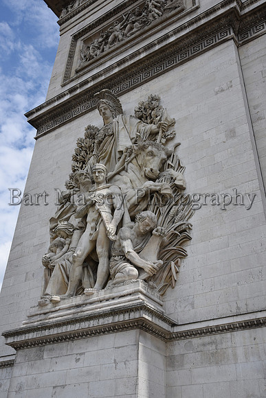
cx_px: 133
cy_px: 199
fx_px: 399
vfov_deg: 53.1
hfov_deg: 36.9
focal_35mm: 36
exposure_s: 1/125
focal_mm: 36
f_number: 14
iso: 125
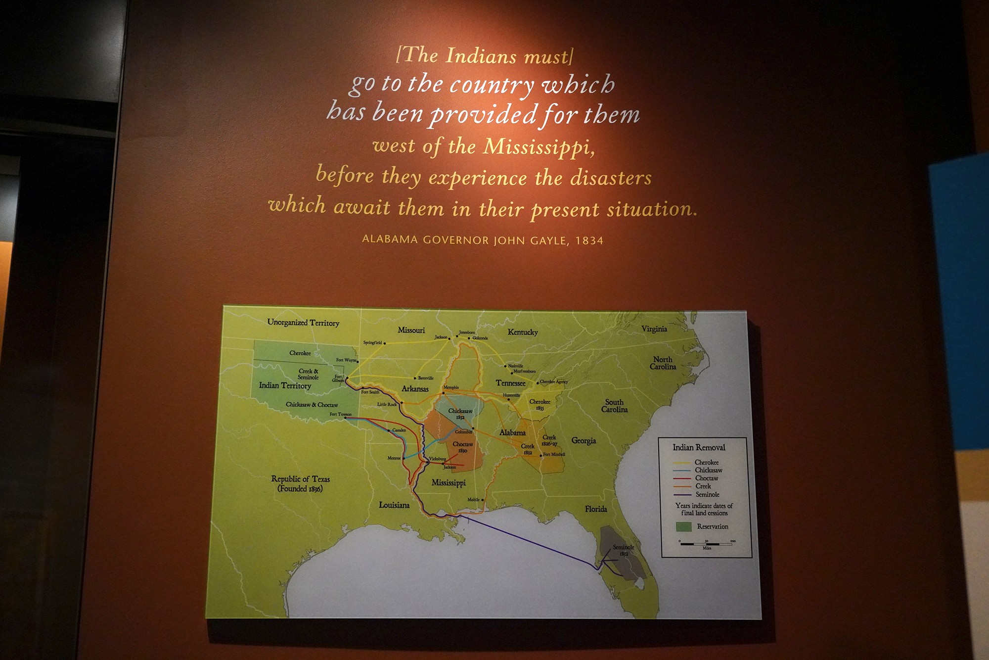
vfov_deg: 36.0
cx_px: 494
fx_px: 1017
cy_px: 330
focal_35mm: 37
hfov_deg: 51.9
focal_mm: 37
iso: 10000
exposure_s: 1/100
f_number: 5
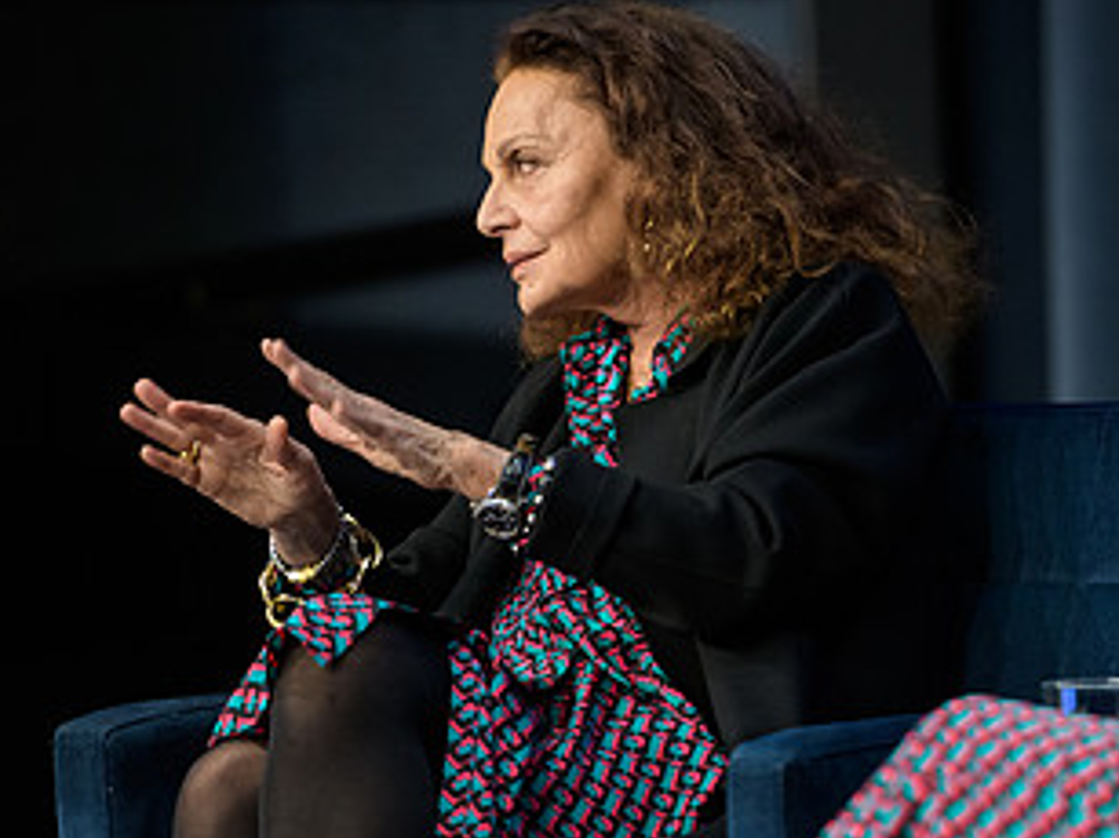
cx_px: 984
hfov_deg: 5.5
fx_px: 11730
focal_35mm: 363
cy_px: 472
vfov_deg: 4.1
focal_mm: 200
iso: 1600
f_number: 3.2
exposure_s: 1/125
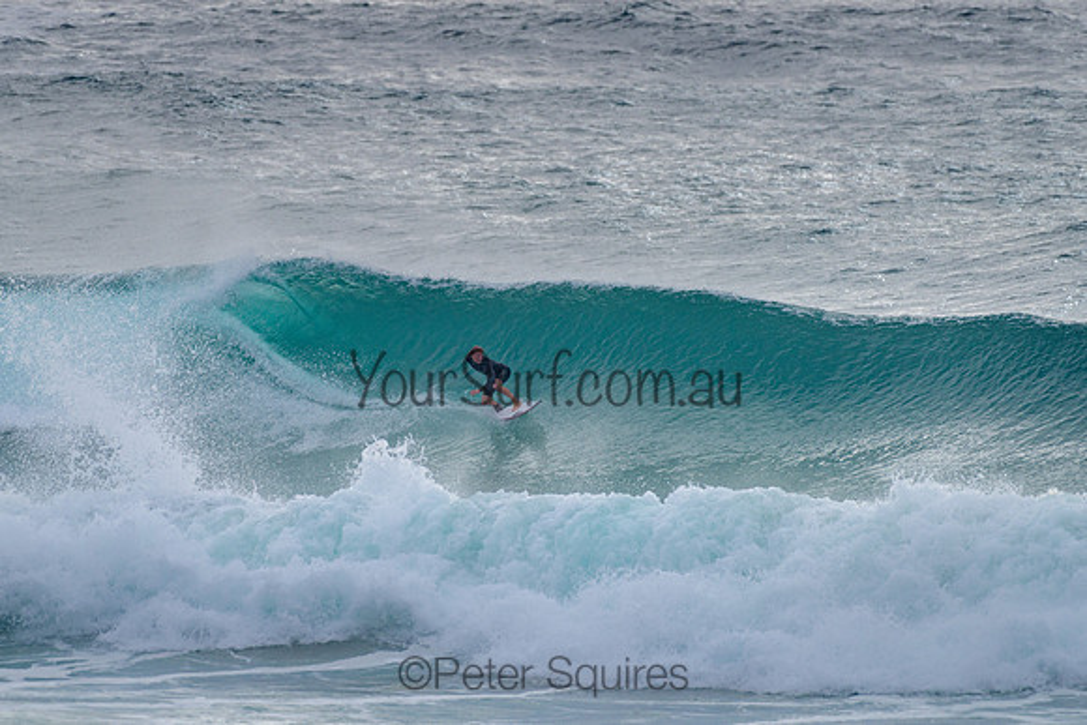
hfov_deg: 3.4
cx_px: 501
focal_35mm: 613
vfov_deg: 2.2
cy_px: 321
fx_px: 18518
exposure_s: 1/2000
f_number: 5.6
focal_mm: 500
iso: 220
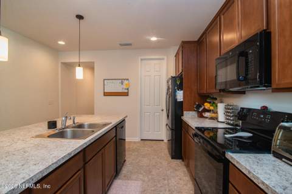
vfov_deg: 73.6
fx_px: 130
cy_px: 97
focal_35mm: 16
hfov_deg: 96.8
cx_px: 146
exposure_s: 1/15
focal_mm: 16
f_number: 8
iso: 250
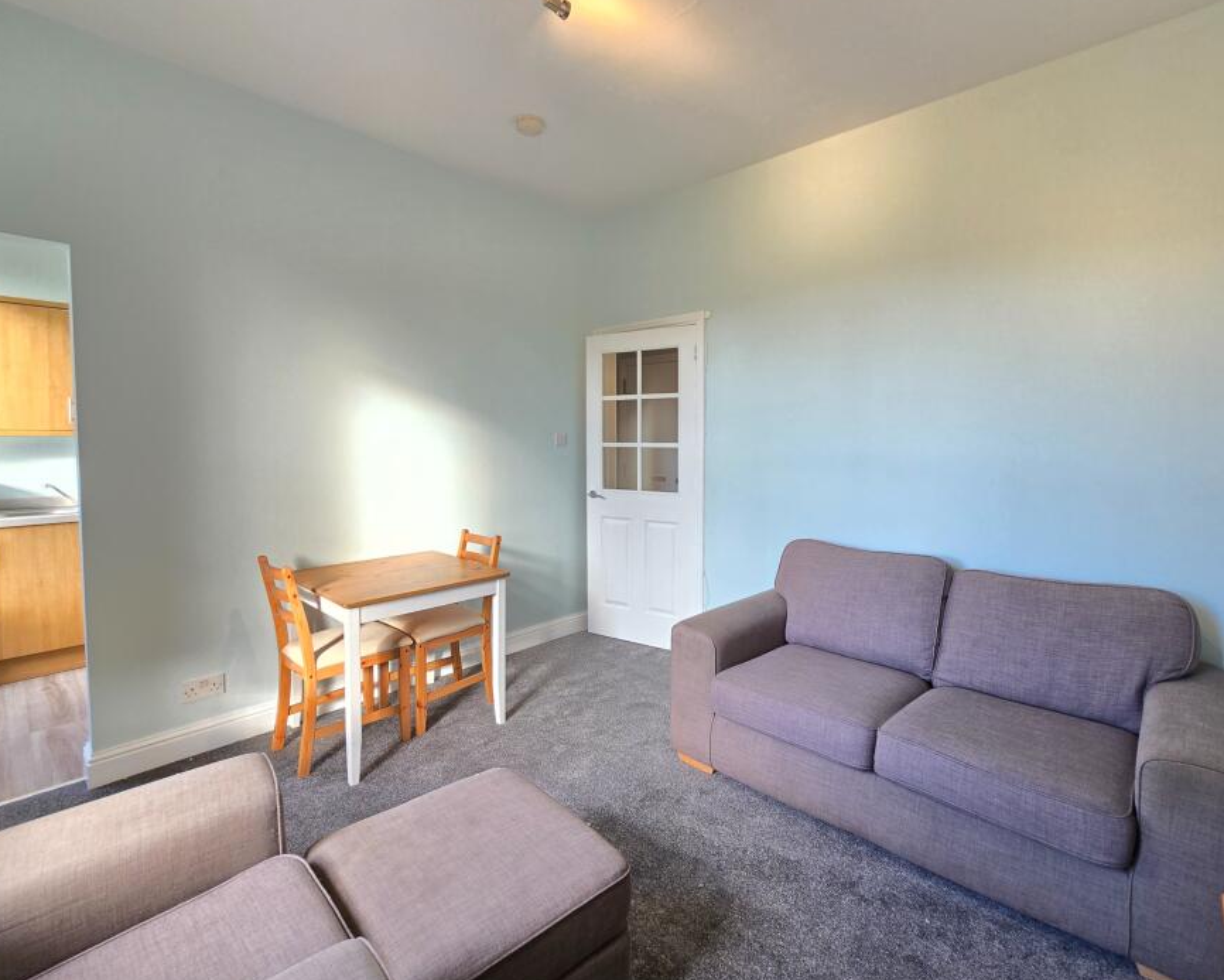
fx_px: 543
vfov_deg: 83.9
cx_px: 660
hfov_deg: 96.6
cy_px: 455
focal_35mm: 15
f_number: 2.2
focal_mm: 2.2
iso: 80
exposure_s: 1/50
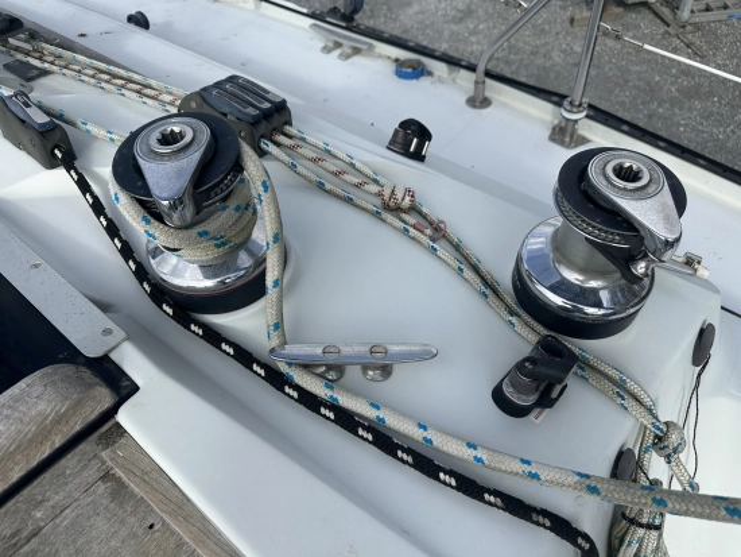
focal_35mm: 24
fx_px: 514
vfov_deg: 56.9
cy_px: 278
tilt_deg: -51.1
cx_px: 370
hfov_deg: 71.6
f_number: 1.78
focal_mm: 6.86
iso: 80
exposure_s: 1/4016
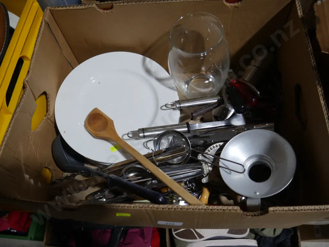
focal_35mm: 30
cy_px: 124
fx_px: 285
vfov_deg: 46.8
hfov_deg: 60.0
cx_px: 164
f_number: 3.6
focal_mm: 15
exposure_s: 1/100
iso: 200
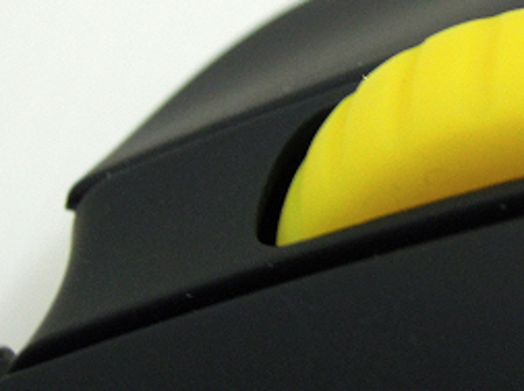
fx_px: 1723
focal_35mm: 114
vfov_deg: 12.9
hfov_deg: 17.0
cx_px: 501
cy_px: 103
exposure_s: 1/15
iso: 400
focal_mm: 8.1
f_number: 3.5
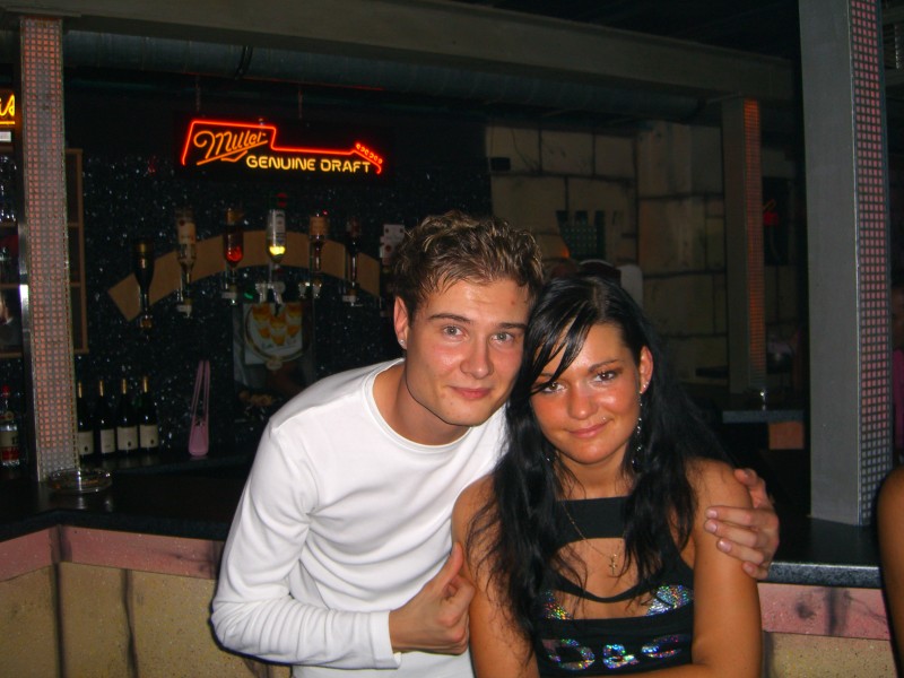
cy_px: 339
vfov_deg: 37.7
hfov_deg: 49.0
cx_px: 452
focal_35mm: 38
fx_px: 992
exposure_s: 1/60
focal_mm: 7.9
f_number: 2.8
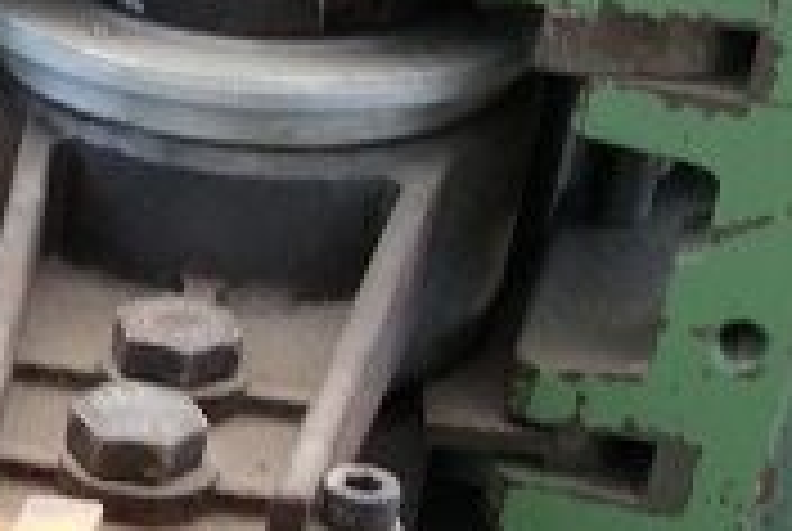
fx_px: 3328
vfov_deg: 8.9
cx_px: -648
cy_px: 738
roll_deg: +0.2
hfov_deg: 12.4
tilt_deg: -36.4
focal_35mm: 151
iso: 32
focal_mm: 3.3
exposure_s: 1/24
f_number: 2.4
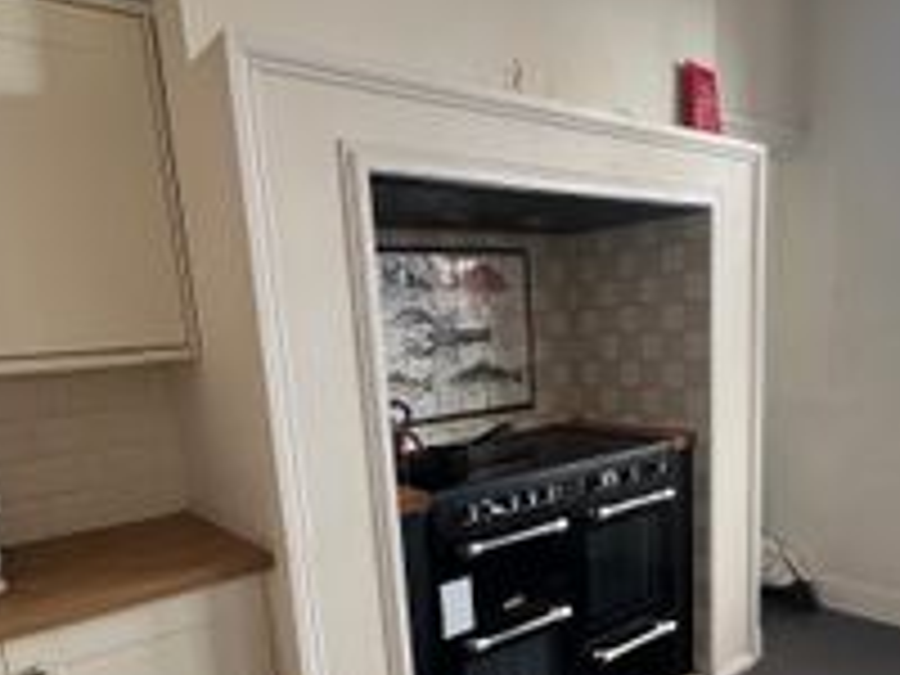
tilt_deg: -12.1
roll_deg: +2.6
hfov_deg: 67.1
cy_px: 482
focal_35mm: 26
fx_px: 676
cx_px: 504
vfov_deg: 51.4
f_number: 1.8
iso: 250
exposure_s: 1/95
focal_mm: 1.57
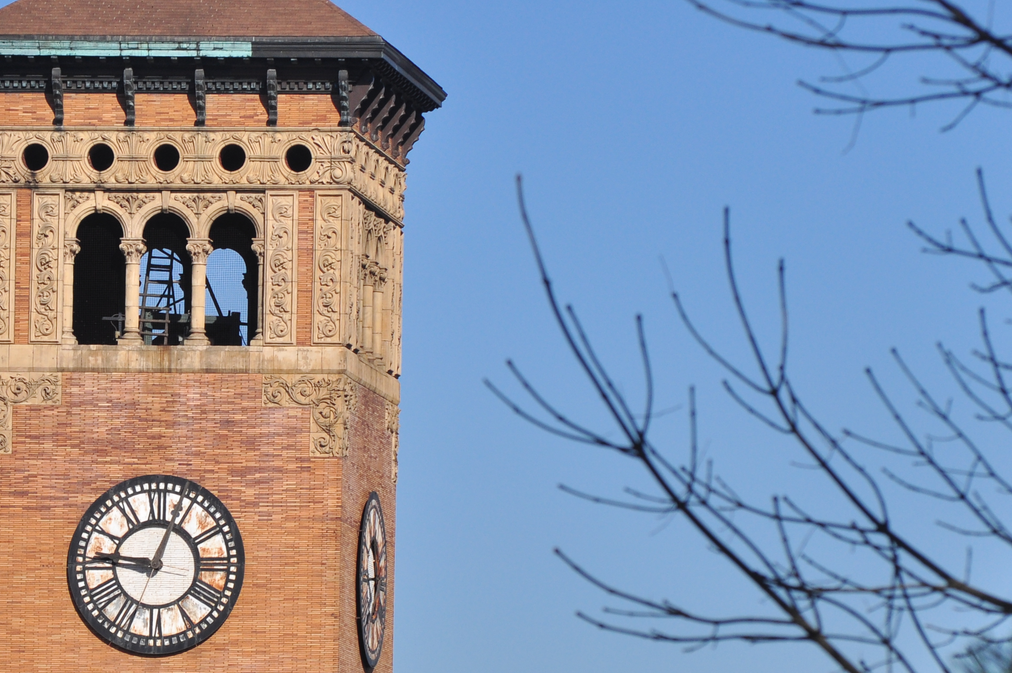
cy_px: 414
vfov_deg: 4.3
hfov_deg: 6.4
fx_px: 9013
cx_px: 193
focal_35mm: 321
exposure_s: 1/1250
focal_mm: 116
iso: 200
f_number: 9
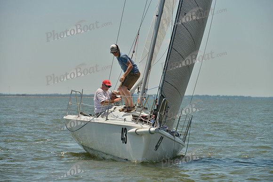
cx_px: 136
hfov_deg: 9.8
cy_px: 91
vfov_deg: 6.5
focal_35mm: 210
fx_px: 1593
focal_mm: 210
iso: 200
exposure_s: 1/1250
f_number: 6.3
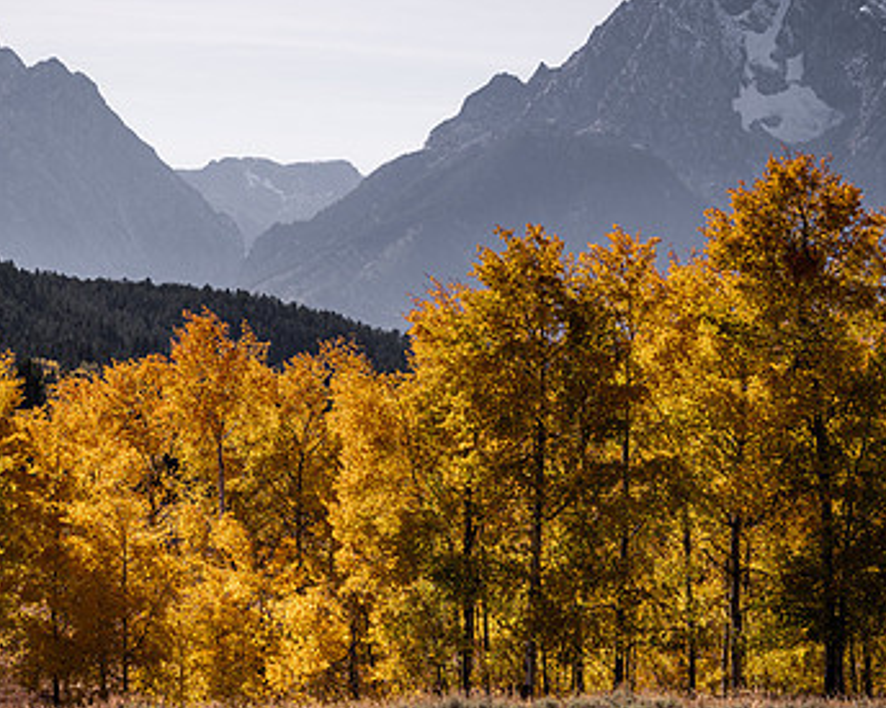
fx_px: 5059
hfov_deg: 10.0
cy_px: 349
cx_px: 428
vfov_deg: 8.0
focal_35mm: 193
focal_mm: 122
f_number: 7.1
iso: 100
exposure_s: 1/160
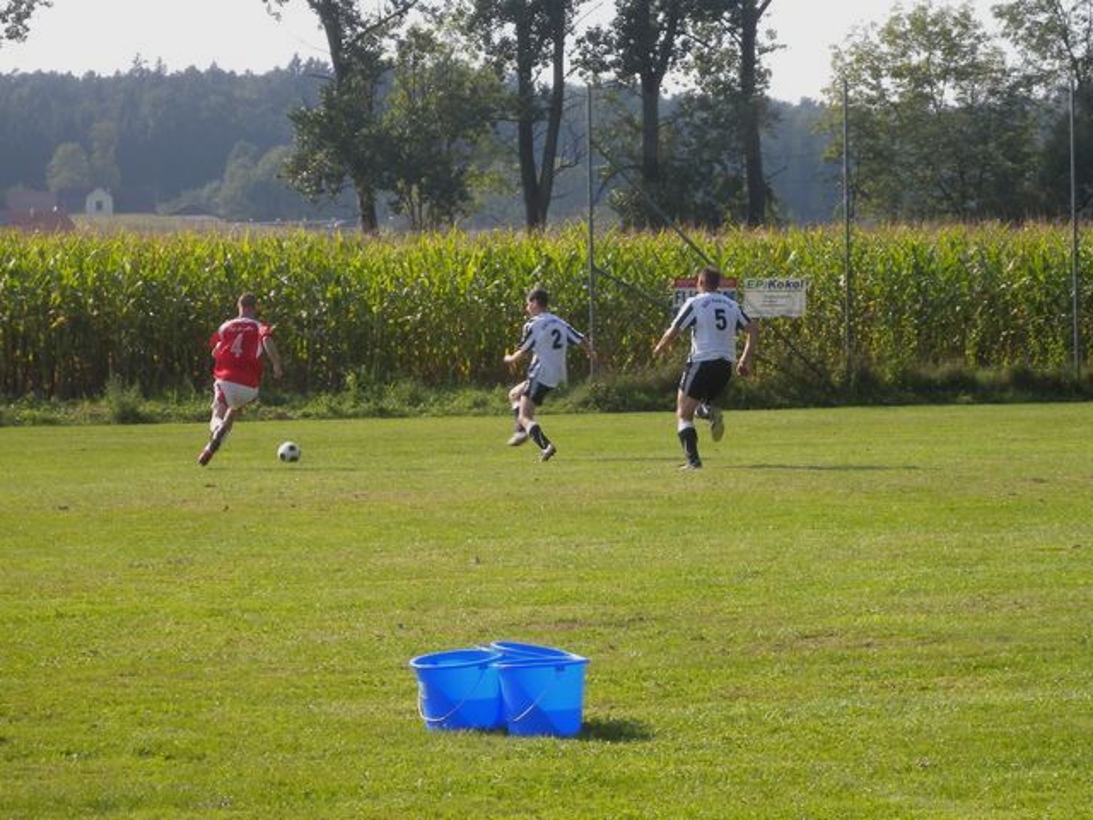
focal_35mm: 103
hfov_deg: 19.1
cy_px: 410
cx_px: 546
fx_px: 3252
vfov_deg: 14.4
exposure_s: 1/182
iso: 64
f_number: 5.6
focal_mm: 22.1
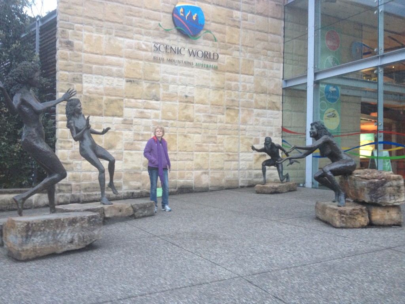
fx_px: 409
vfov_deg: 40.7
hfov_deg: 52.6
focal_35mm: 35
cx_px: 202
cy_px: 152
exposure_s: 1/20
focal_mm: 4.28
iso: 160
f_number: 2.4
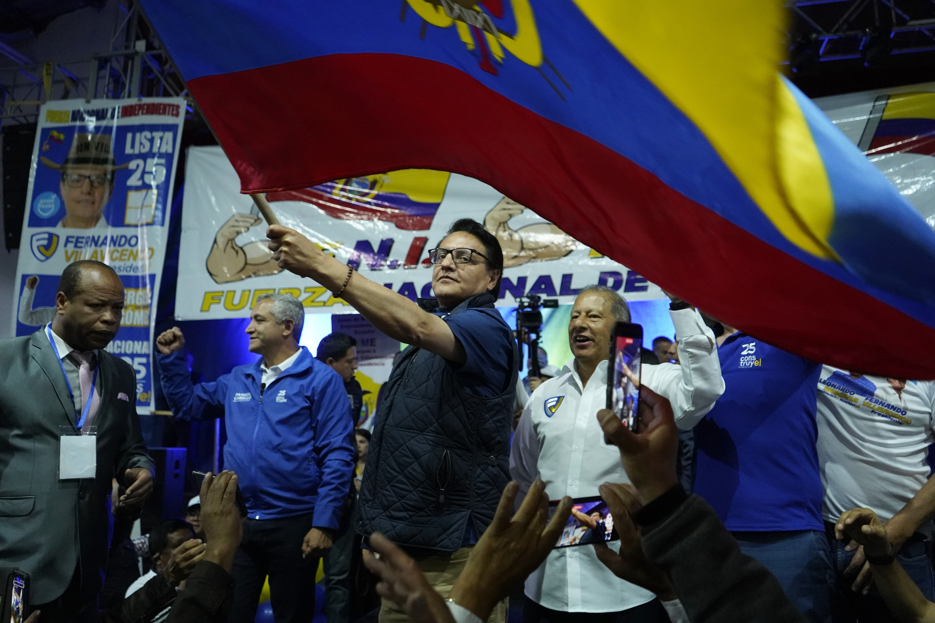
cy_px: 312
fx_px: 727
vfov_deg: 46.4
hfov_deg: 65.5
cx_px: 468
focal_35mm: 28
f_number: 3.5
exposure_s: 1/250
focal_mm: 28
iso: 8000
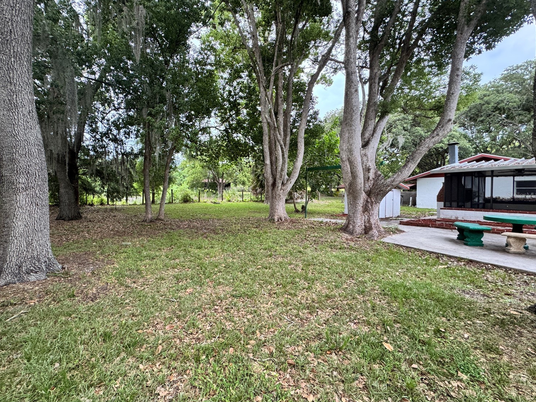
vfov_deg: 81.7
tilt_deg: -1.0
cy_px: 195
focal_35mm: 15
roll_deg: -0.2
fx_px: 232
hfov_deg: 98.1
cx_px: 254
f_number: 2.2
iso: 200
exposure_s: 1/99
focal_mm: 2.22
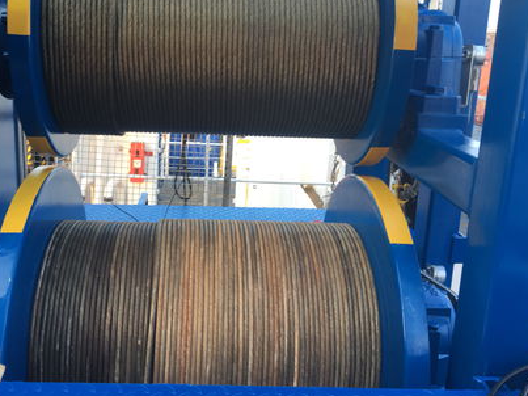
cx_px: 224
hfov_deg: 51.2
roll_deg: -3.3
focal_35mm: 36
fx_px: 549
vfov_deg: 39.5
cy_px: 157
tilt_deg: -12.2
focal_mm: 4.15
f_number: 2.2
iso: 32
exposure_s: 1/50
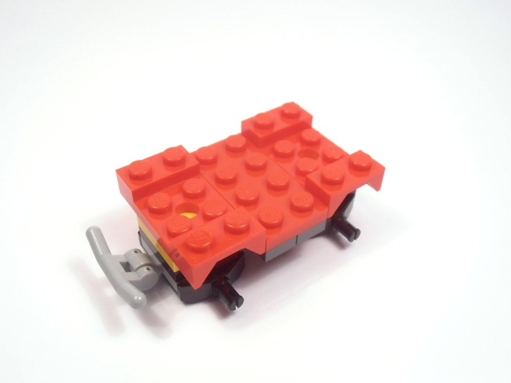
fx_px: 561
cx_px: 255
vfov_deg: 37.7
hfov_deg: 49.0
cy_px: 192
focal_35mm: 38
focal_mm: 6.61
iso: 80
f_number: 3.9
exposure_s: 1/100
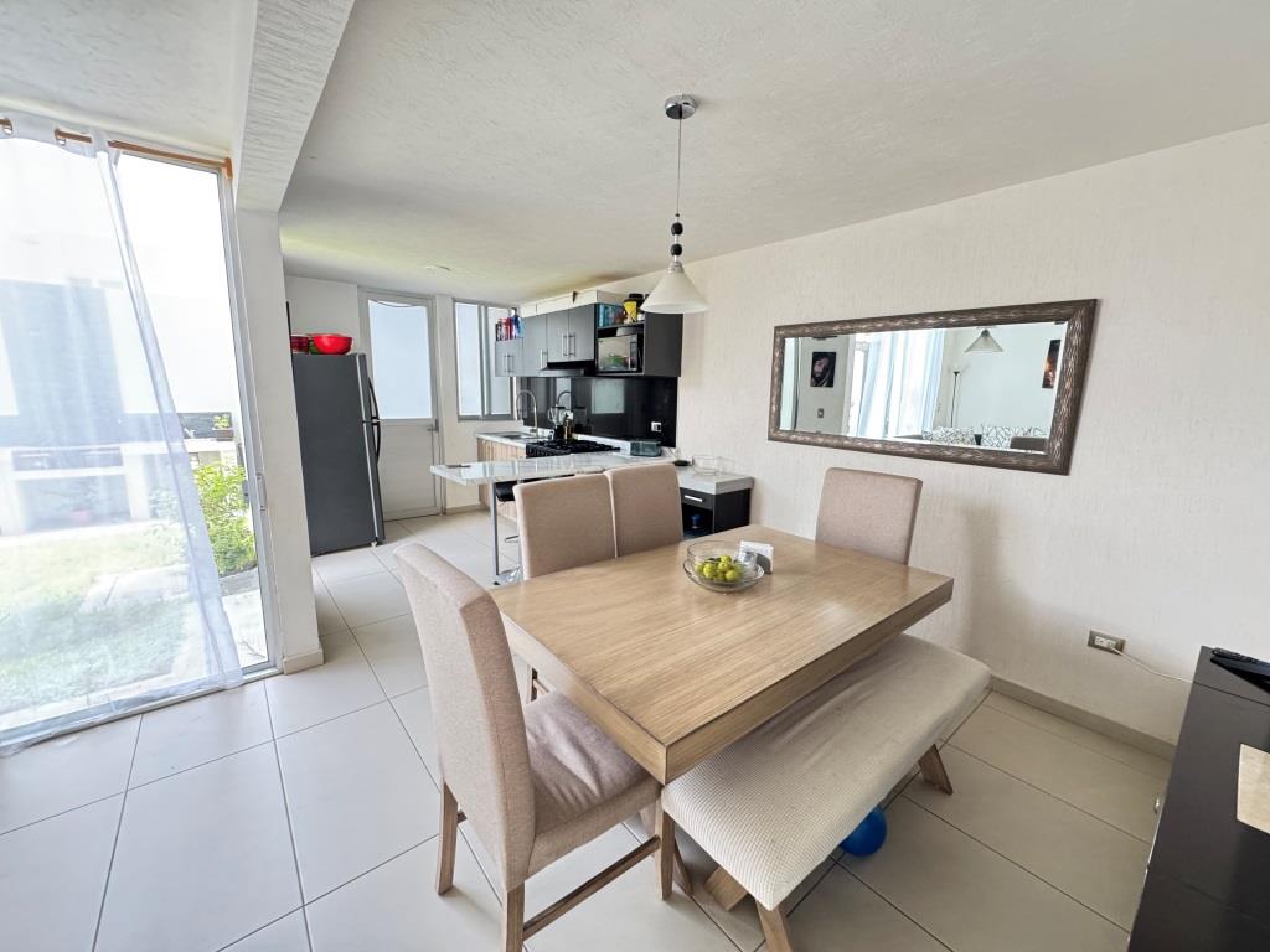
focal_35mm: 14
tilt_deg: -10.1
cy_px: 476
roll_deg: -0.8
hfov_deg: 102.1
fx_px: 514
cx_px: 635
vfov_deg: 85.7
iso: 320
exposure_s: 1/64
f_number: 2.2
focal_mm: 2.22
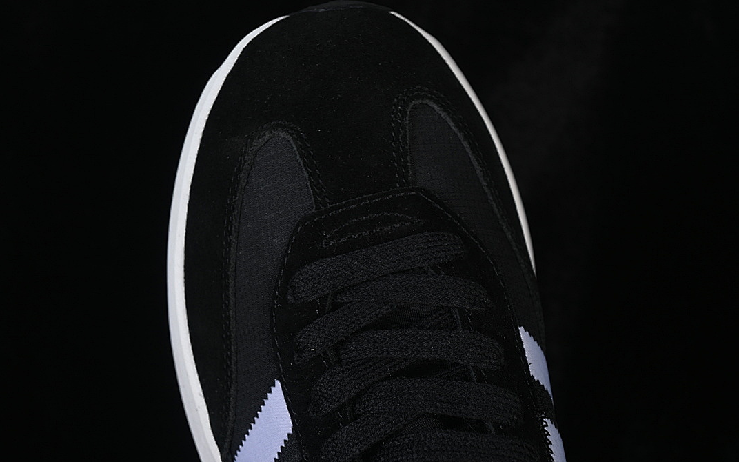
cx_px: 368
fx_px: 1551
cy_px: 221
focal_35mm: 77
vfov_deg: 16.9
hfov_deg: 26.8
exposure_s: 1/60
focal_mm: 50
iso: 160
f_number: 6.3
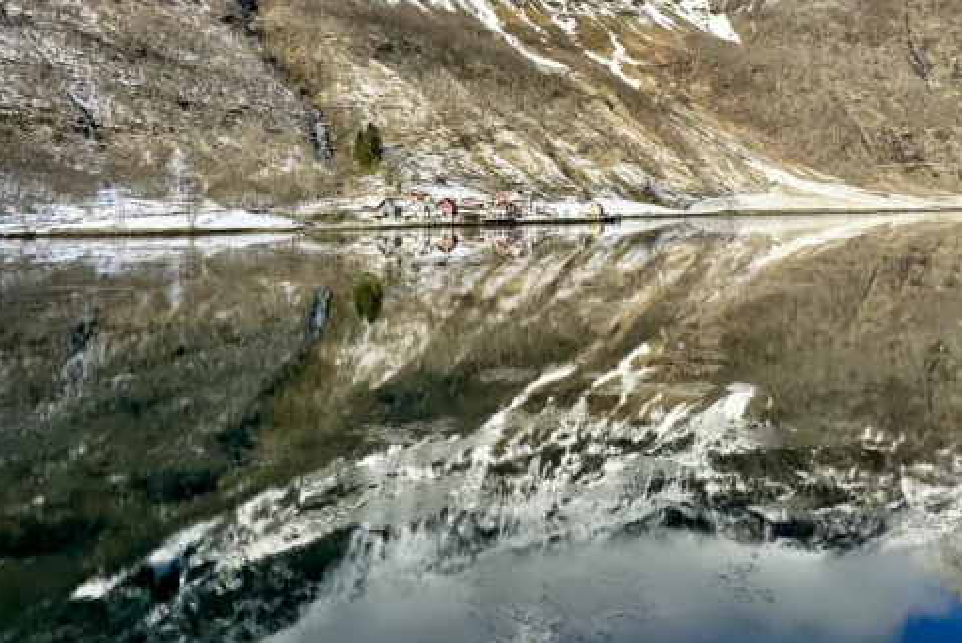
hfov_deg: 67.2
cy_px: 162
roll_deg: +0.8
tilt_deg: +3.5
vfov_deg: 46.3
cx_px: 532
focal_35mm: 27
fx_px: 722
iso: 50
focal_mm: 2.22
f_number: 2.2
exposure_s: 1/1887
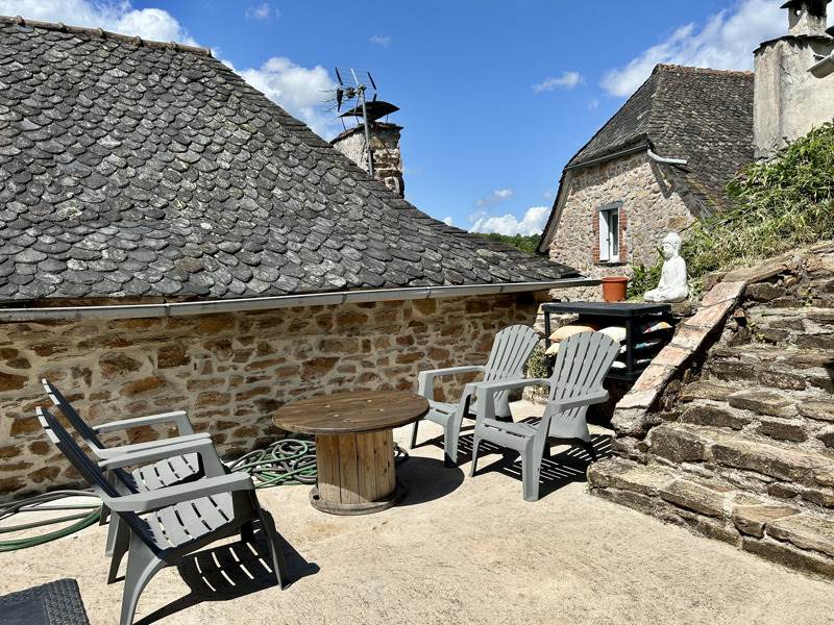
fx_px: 626
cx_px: 417
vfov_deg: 53.1
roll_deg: +0.7
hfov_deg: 67.3
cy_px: 312
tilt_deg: -4.1
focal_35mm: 26
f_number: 1.5
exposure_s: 1/4831
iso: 50
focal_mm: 5.7
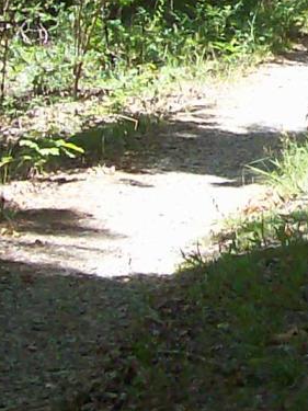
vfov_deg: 10.2
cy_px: 18
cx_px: 409
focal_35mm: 192
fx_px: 2279
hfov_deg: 7.6
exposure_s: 1/340
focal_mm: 6
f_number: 2.7
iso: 80
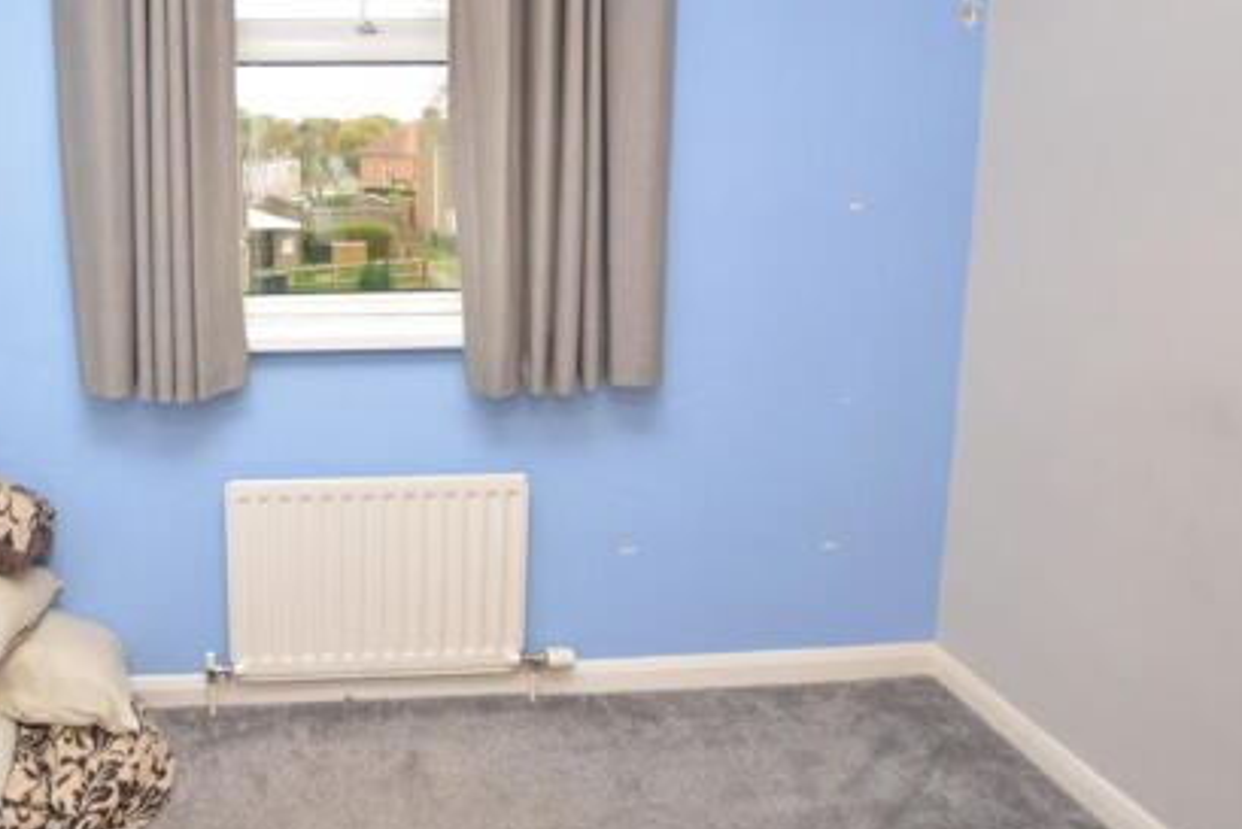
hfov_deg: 70.4
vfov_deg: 51.7
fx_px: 828
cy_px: 247
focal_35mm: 24
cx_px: 363
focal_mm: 10
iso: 560
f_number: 4
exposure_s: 1/60
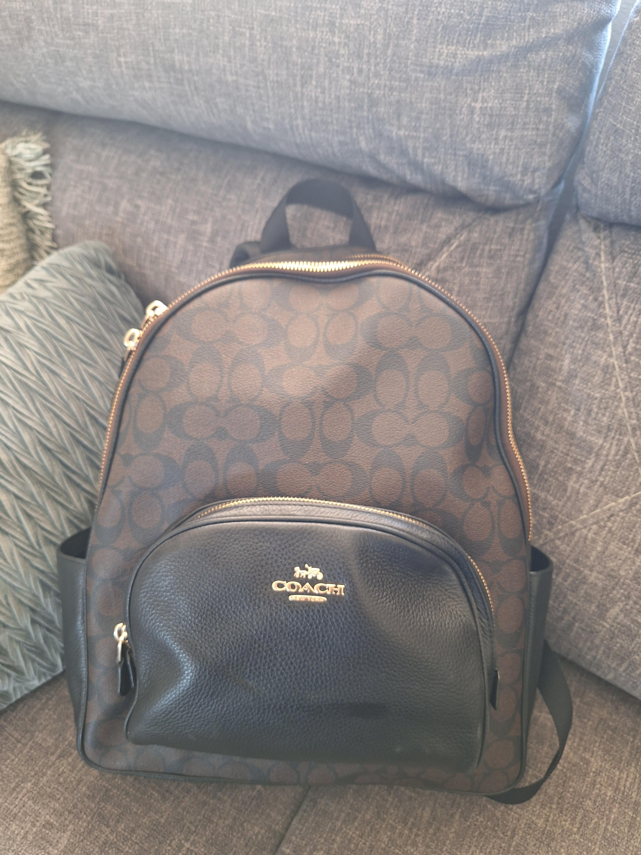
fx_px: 568
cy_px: 428
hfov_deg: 58.9
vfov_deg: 73.9
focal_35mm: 23
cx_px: 320
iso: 250
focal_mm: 5.54
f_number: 1.8
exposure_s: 1/24
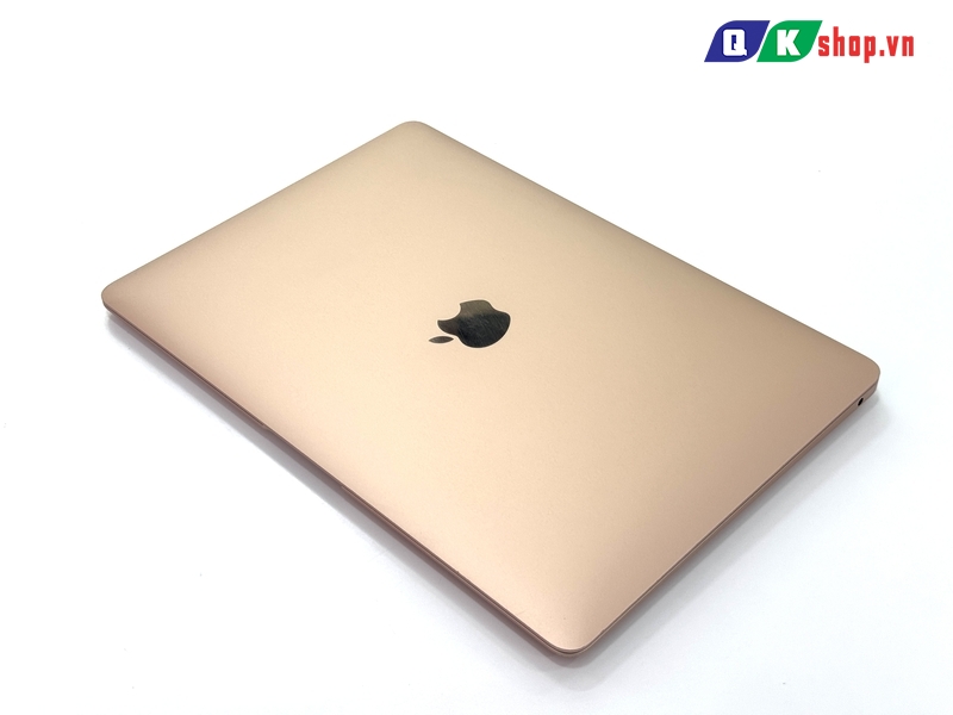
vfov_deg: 30.3
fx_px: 1321
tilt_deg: -42.1
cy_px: 358
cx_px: 476
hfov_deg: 39.7
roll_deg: +1.2
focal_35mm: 48
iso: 50
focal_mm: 6.76
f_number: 1.78
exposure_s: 1/194
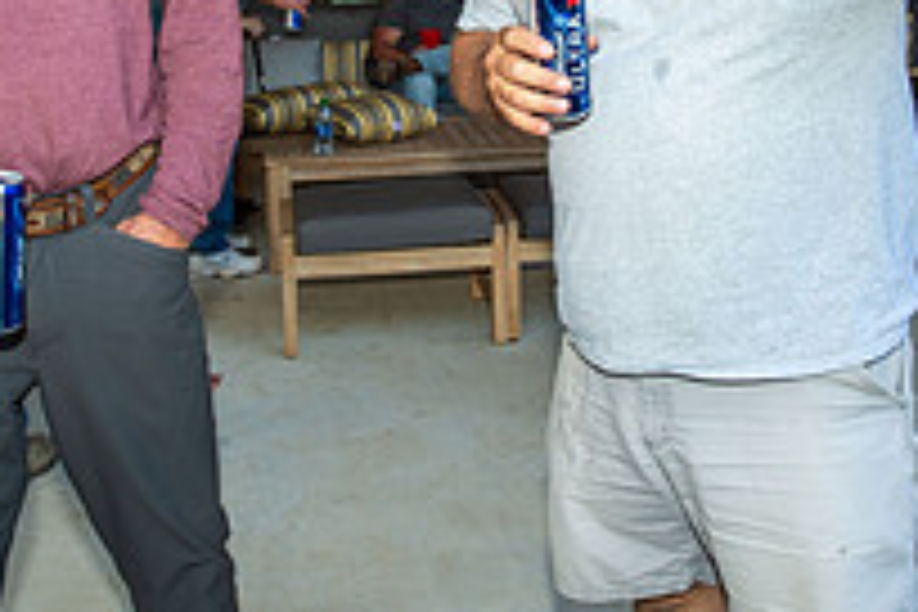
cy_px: 36
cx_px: 508
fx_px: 1377
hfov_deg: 36.8
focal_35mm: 54
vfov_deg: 24.2
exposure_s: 1/200
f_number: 4
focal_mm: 19
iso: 250
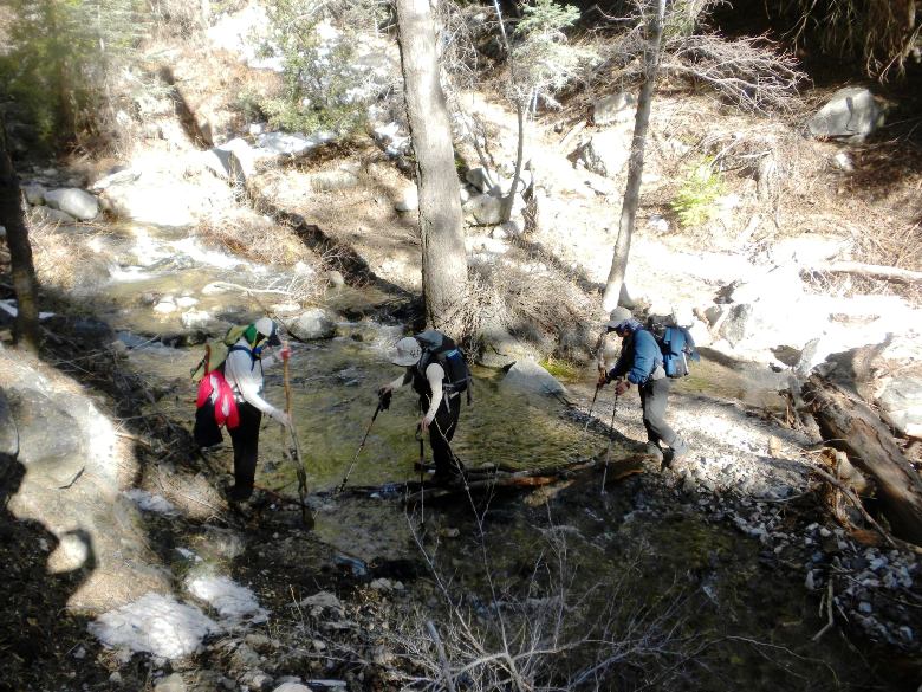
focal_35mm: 37
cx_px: 461
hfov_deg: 50.1
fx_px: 985
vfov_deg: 38.7
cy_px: 346
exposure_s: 1/79.3
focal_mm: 6.6
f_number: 3.5
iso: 64
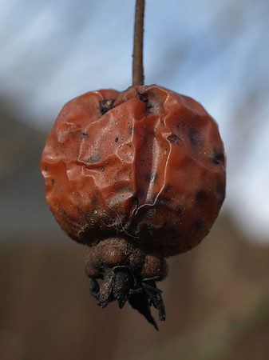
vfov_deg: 19.6
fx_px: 1037
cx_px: 134
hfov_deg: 14.8
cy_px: 180
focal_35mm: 100
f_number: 11
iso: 100
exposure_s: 1/60
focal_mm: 50
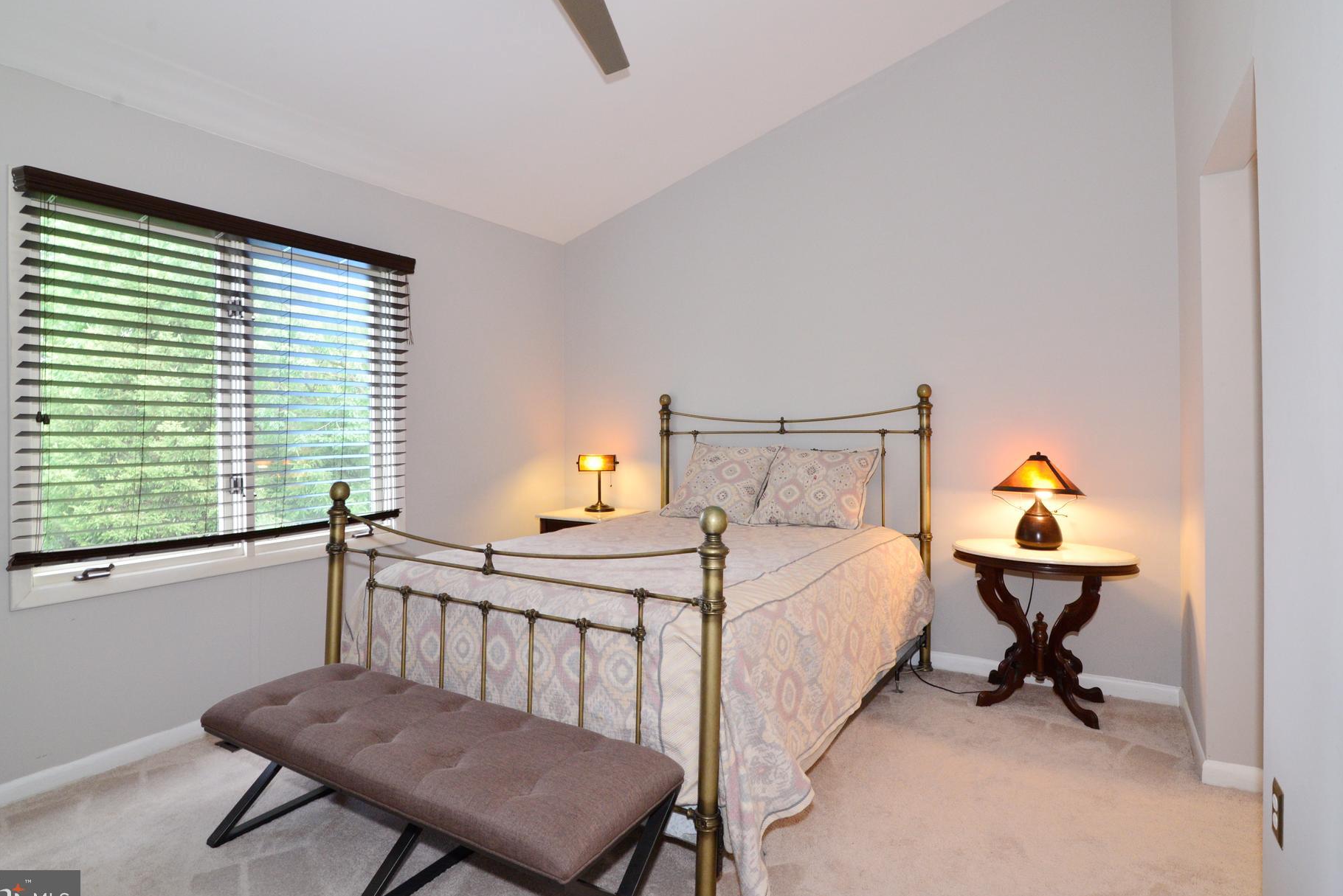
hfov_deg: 90.0
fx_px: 672
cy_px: 420
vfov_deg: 67.4
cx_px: 672
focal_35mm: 18
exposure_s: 1/60
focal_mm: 16
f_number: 8
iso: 2000
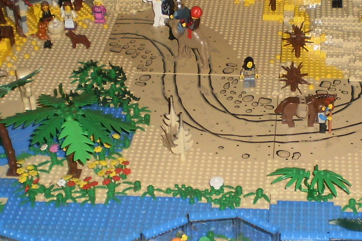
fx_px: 905
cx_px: 276
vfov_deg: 15.2
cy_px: 105
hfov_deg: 22.4
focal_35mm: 90
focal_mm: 6.3
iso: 125
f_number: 3.1
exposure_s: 1/30
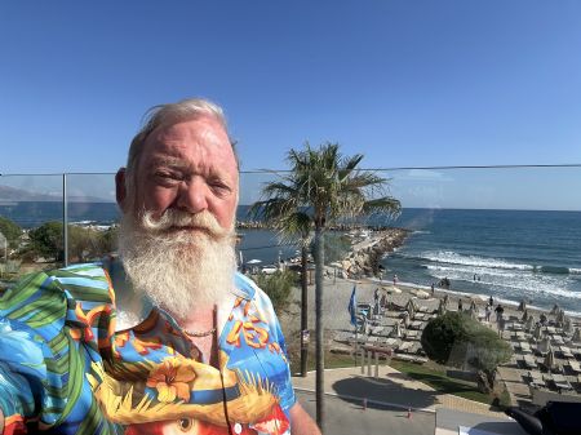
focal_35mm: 23
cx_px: 290
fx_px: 386
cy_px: 218
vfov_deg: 58.8
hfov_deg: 74.0
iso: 25
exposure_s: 1/1859
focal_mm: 2.69
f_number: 1.9
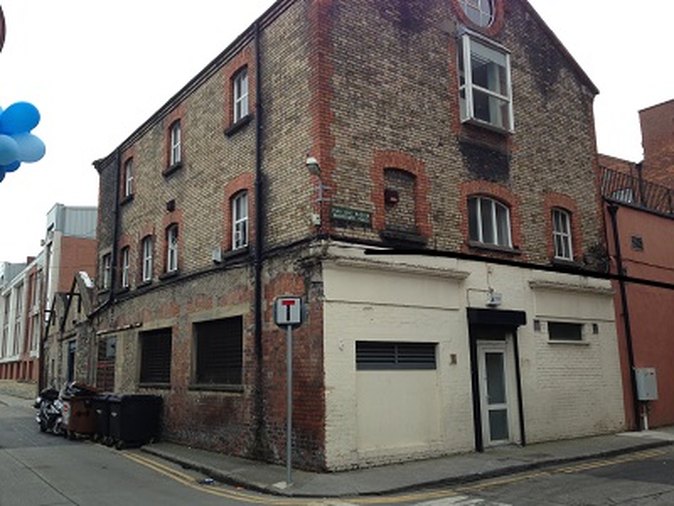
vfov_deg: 42.9
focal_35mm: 33
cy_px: 253
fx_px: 643
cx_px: 337
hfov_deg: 55.4
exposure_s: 1/645
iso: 50
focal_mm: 4.13
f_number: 2.4
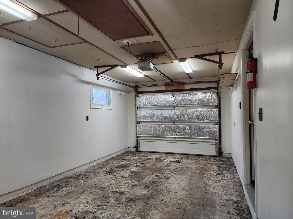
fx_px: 195
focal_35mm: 23
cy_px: 110
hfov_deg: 73.9
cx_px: 146
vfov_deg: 58.9
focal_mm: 6.4
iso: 125
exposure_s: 1/120
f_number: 1.8
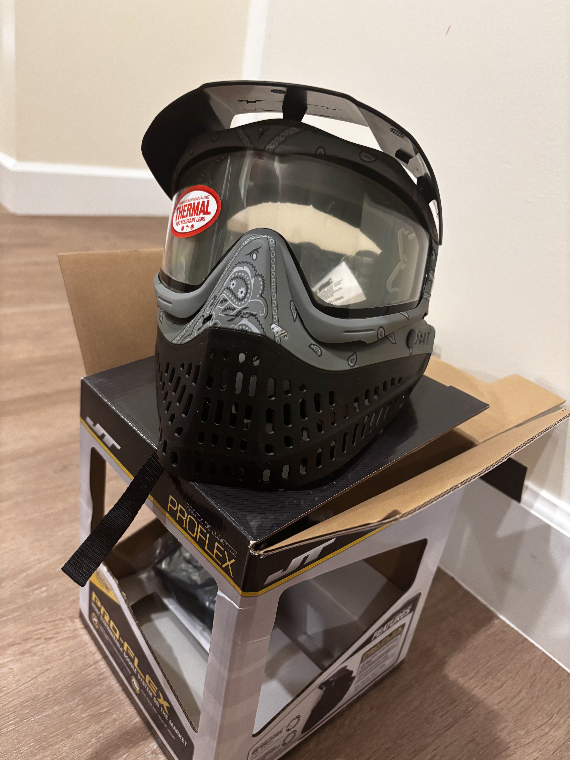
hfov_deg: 53.1
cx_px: 285
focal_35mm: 26
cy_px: 380
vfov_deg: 67.3
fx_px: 571
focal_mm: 5.96
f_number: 1.6
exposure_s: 1/60
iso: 500
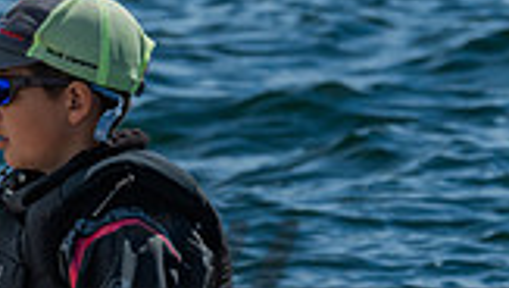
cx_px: -83
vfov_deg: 1.1
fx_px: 14359
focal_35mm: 1063
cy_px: 225
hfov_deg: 2.0
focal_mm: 230
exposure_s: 1/640
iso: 100
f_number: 8
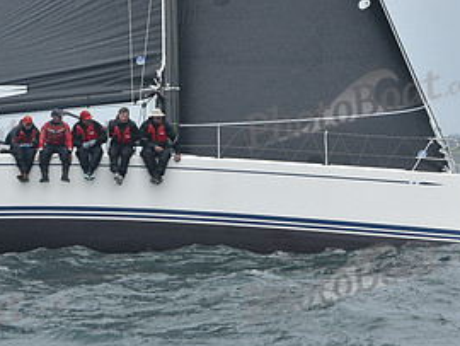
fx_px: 2607
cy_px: 40
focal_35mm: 196
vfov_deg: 7.6
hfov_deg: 10.1
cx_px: 158
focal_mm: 95
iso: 320
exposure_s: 1/1000
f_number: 8
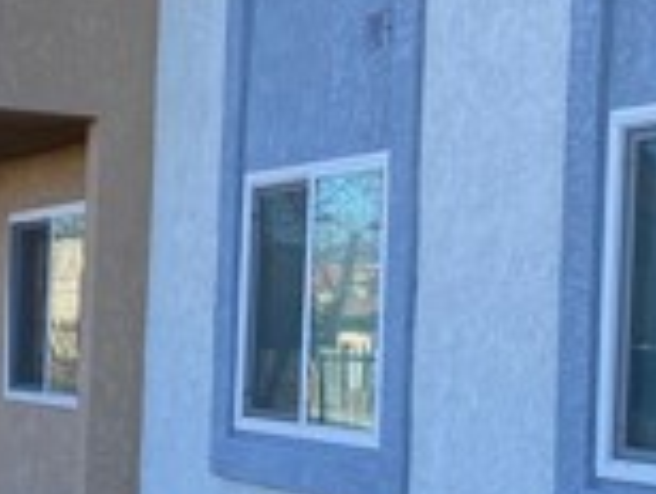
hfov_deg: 18.0
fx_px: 2050
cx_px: 119
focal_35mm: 108
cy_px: 349
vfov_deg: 13.7
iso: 32
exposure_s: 1/1170
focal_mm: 4.25
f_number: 1.8
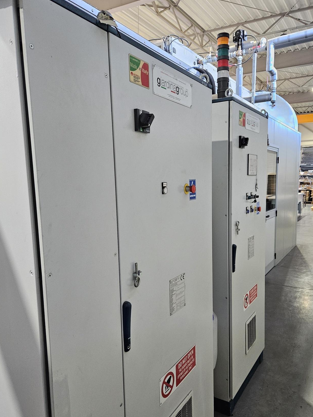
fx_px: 326
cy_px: 224
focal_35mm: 27
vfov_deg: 65.2
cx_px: 182
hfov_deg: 51.1
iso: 500
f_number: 1.8
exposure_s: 1/100
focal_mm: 5.4
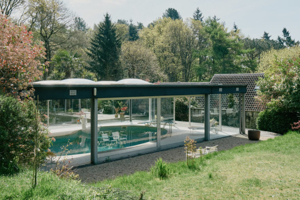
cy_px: 100
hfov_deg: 49.6
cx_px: 150
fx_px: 325
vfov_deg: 34.2
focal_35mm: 39
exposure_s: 1/1250
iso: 1600
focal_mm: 25.7
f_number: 7.1
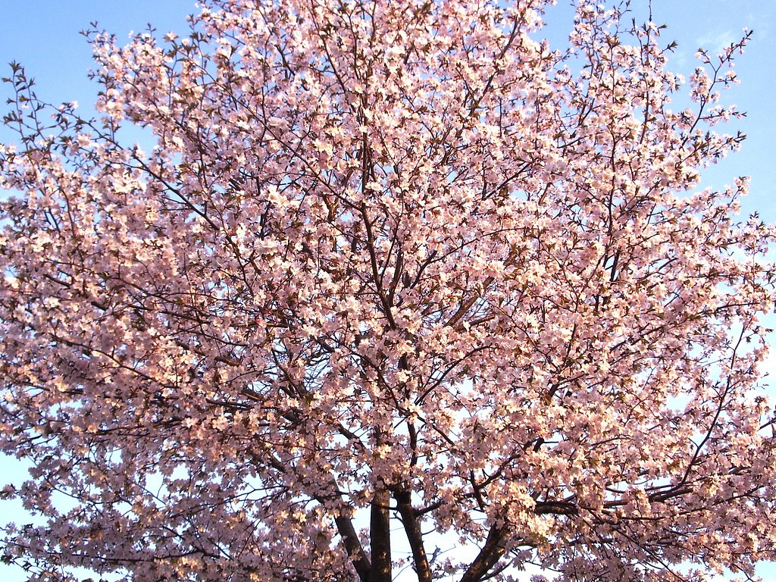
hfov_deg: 45.8
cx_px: 388
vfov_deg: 35.1
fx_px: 919
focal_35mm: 41
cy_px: 291
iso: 50
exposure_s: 1/100
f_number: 4.6
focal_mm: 6.8
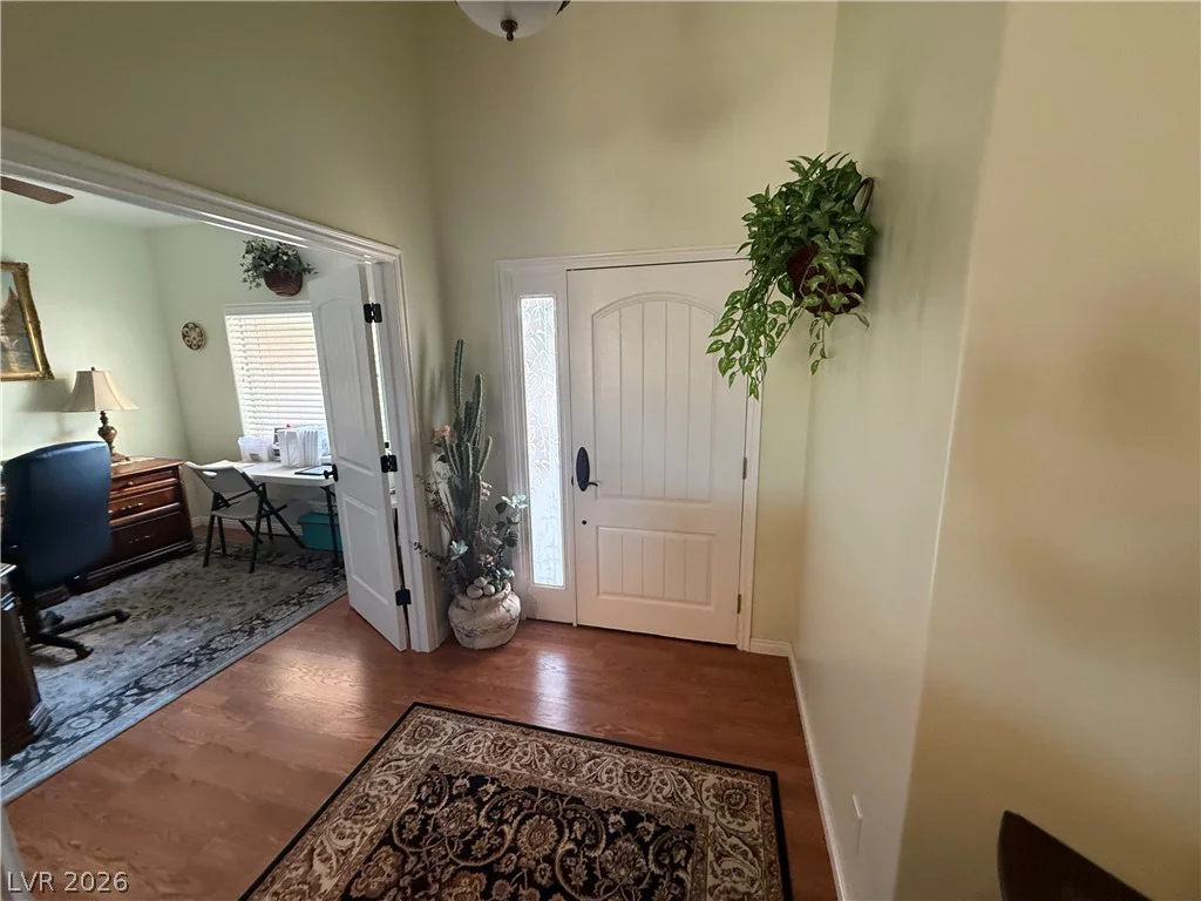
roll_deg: +0.6
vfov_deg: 85.7
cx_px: 600
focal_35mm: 14
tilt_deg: -10.2
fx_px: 486
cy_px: 450
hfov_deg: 102.1
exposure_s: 1/60
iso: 320
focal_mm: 2.22
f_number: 2.2
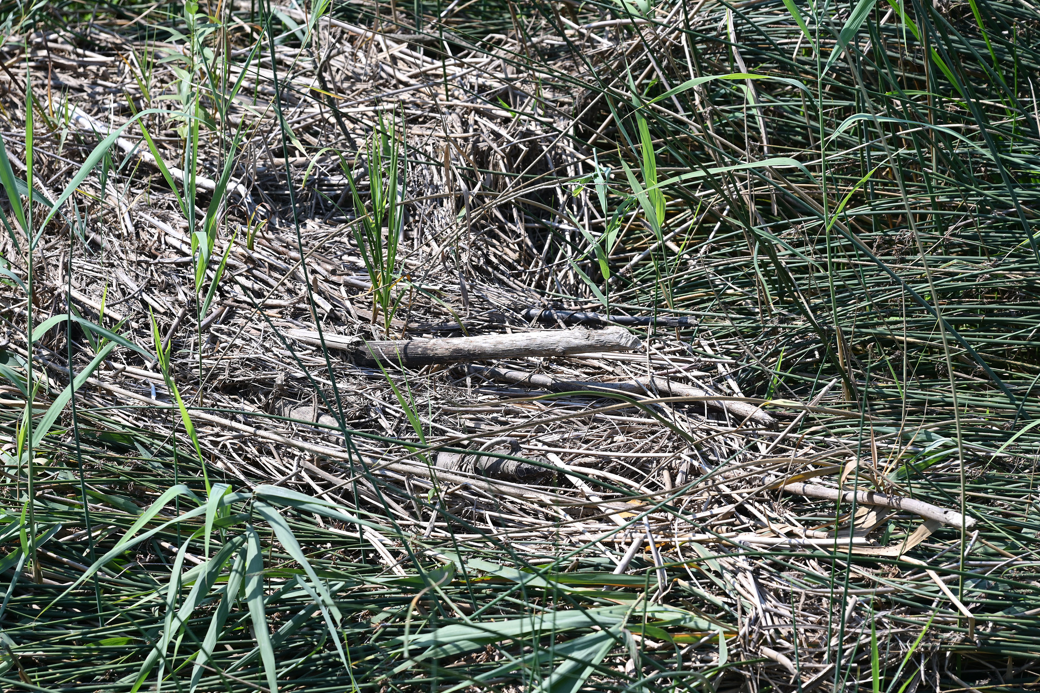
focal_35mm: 124
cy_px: 367
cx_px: 496
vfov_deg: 11.1
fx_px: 3582
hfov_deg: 16.5
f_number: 5
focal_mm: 115
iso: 140
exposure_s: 1/800
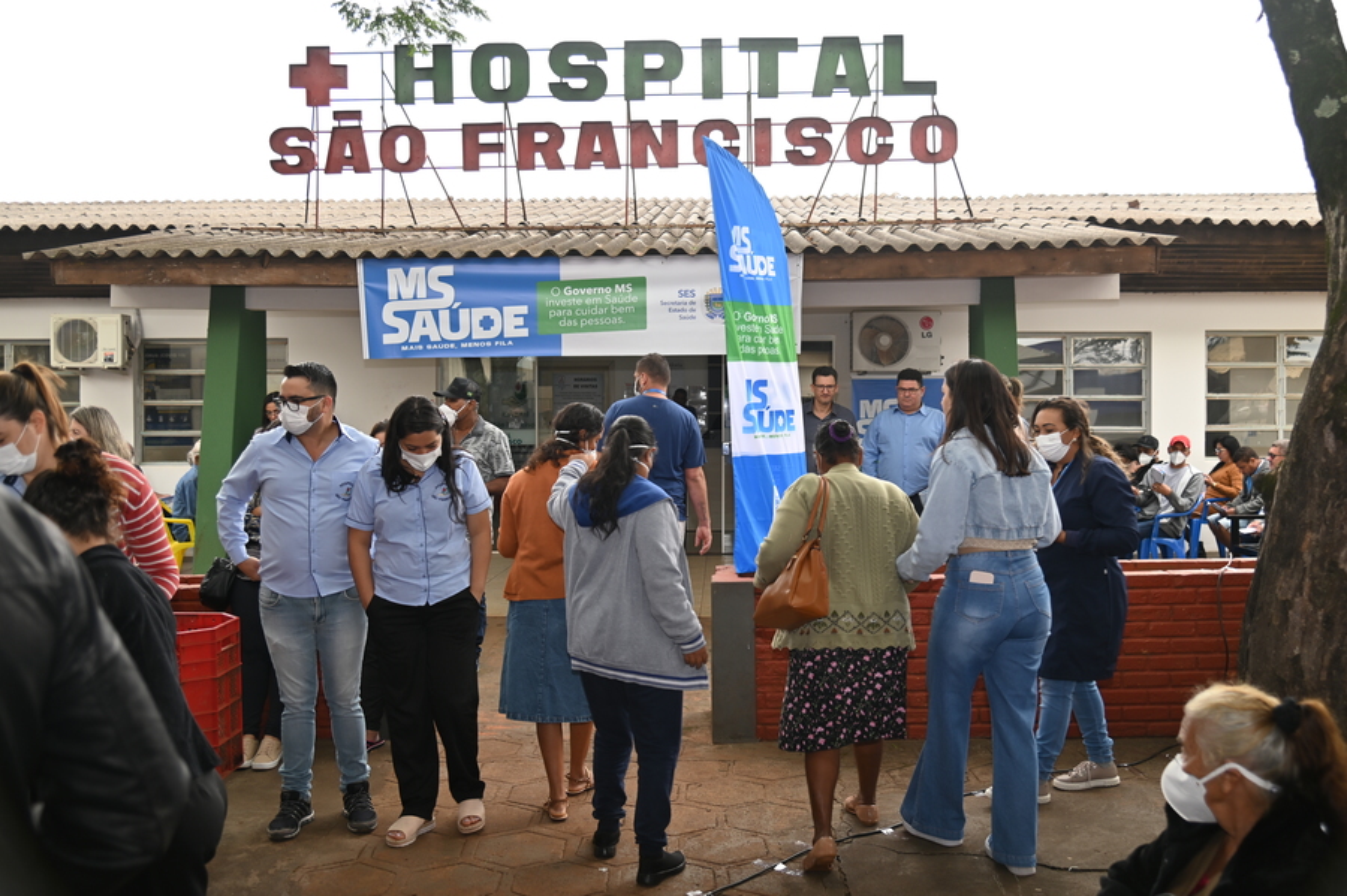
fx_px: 1271
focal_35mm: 34
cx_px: 674
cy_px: 448
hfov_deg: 55.8
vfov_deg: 38.8
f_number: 4
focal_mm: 34
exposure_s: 1/100
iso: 100
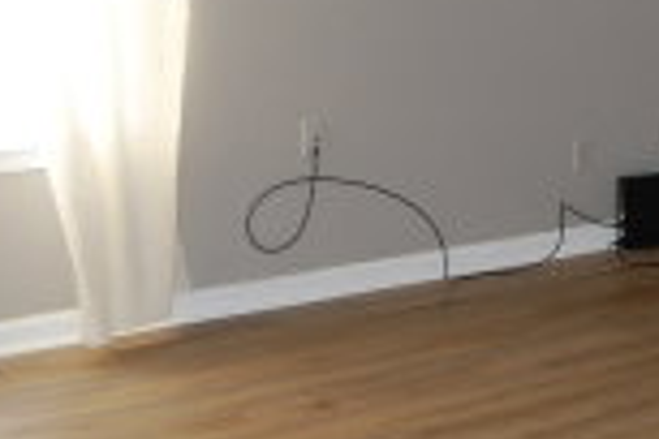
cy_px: 15
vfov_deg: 14.1
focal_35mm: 96
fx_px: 1751
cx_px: 780
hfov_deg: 20.1
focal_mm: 19
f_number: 3.5
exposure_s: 1/60
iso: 400
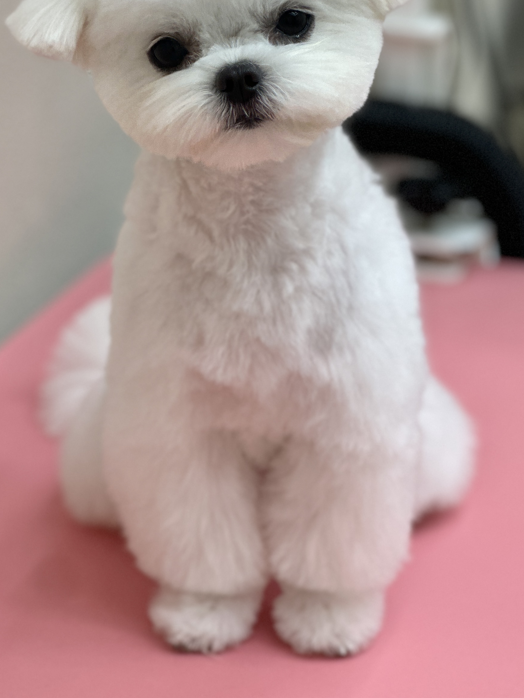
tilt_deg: -17.7
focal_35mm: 134
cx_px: 276
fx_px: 2704
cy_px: 195
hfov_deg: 11.1
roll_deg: -3.6
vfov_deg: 14.7
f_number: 2.8
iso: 80
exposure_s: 1/120
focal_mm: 9
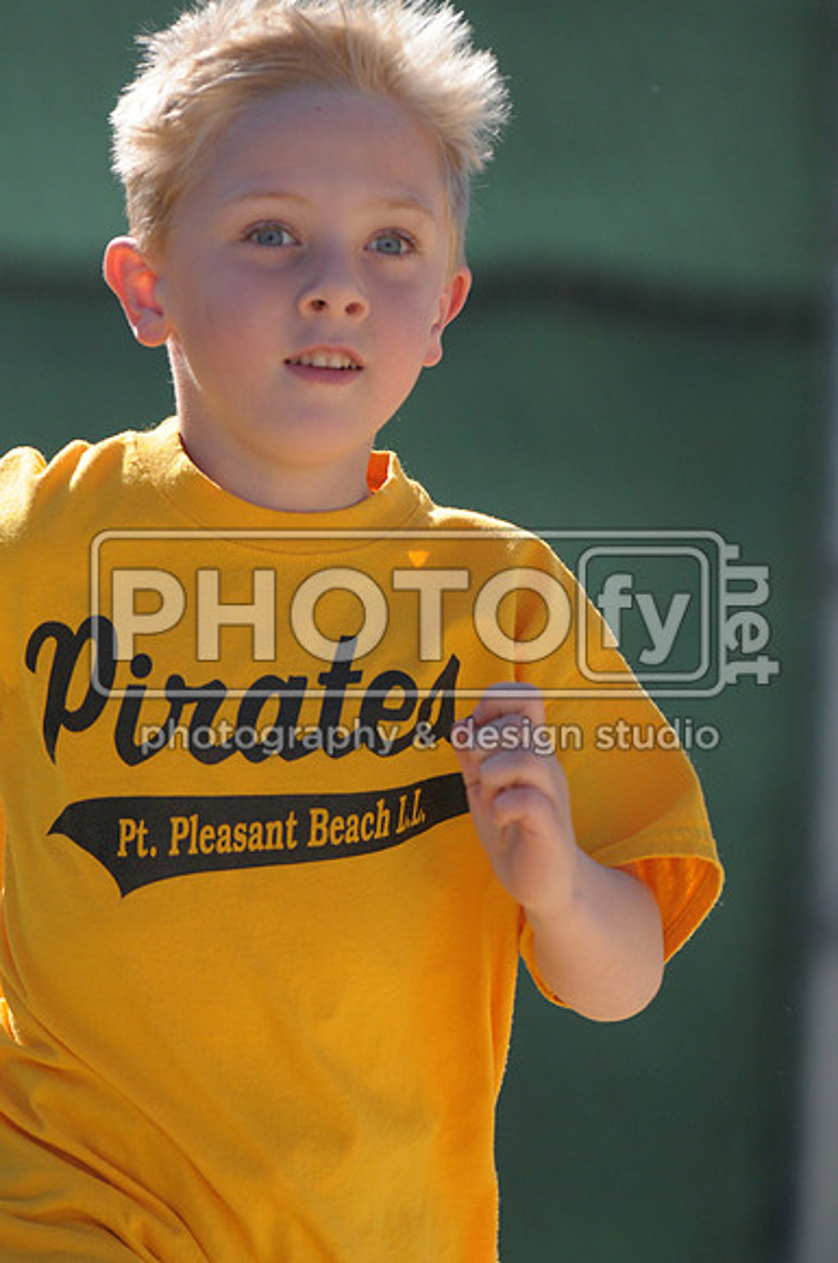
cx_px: 419
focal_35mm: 330
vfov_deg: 6.3
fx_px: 11556
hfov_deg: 4.2
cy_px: 632
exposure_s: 1/2500
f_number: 4
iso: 640
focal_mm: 220
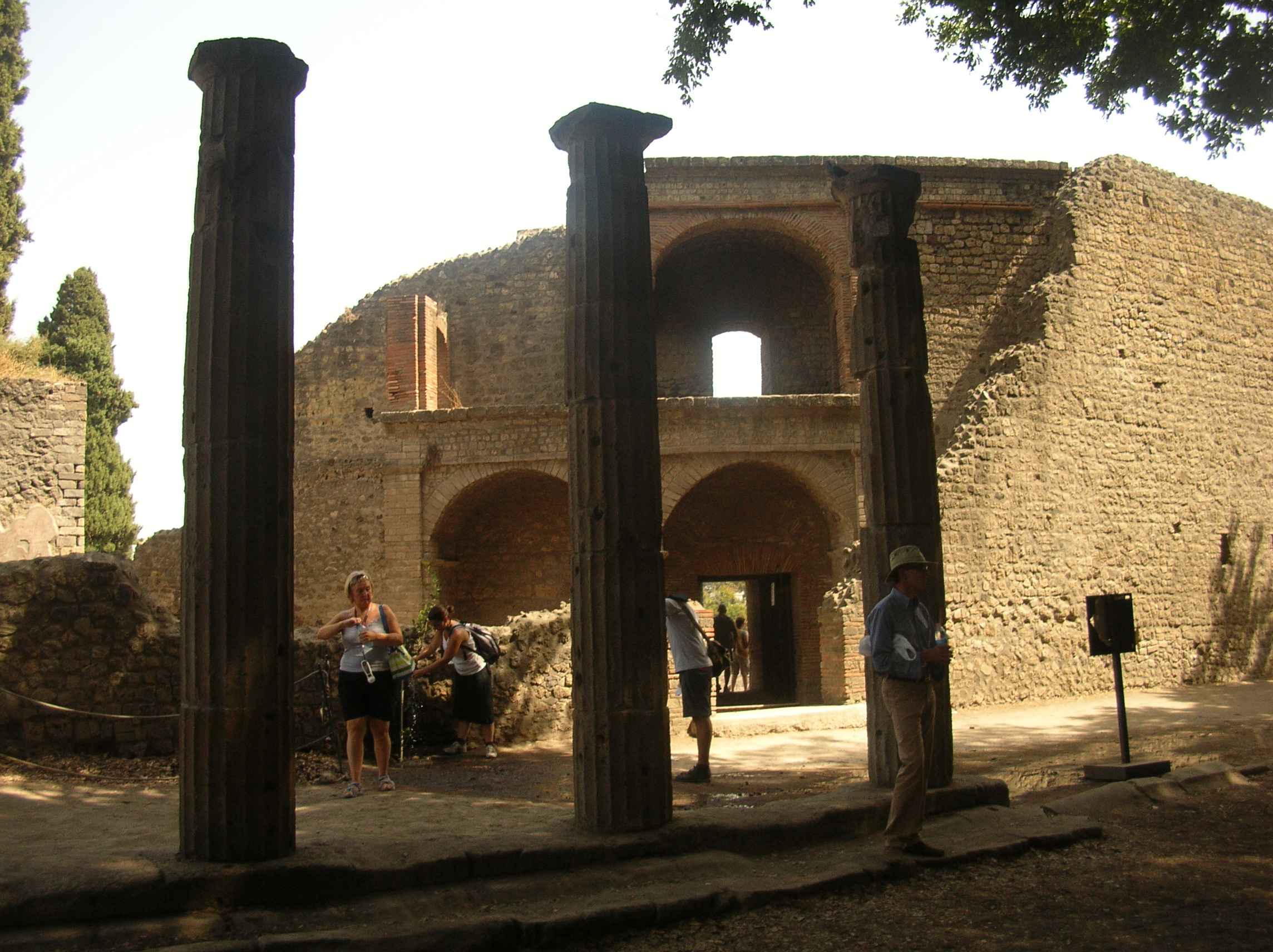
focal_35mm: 35
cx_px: 636
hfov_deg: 52.7
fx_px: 1286
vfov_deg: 40.6
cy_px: 476
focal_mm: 5.8
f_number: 2.8
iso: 50
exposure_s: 1/316
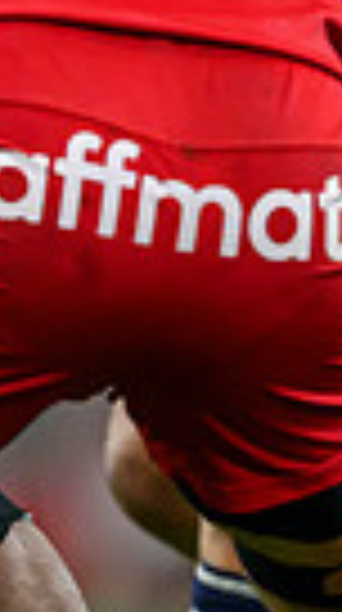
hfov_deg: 0.5
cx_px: -456
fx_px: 40117
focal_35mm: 2476
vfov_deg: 0.9
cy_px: 336
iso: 2500
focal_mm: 400
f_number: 3.2
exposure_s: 1/1600
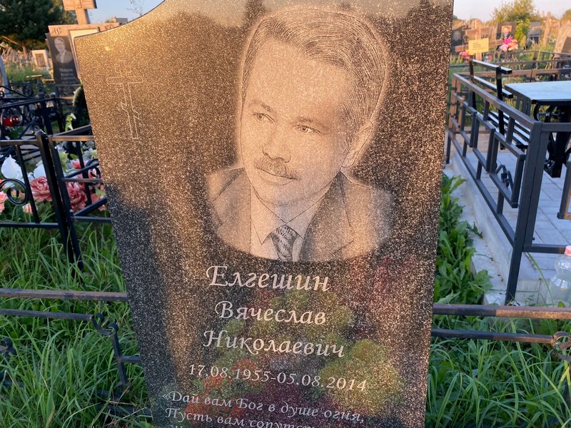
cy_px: 214
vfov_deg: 53.1
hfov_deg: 67.3
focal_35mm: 26
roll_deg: +2.4
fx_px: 429
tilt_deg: -21.9
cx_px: 286
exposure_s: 1/358
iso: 32
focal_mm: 4.25
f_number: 1.8
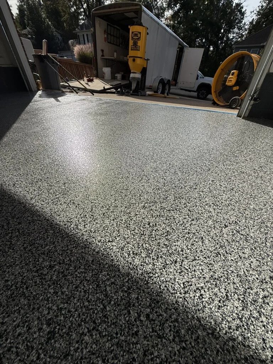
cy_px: 182
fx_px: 147
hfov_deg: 85.7
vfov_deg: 102.1
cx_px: 136
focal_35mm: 14
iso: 80
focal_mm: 2.22
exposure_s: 1/5155
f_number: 2.2
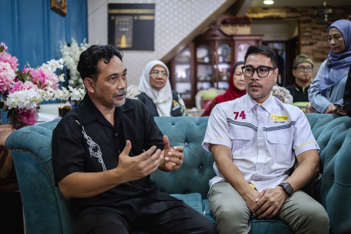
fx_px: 400
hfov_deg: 47.4
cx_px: 176
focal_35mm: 41
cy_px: 117
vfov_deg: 32.6
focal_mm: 27
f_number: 1.2
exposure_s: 1/160
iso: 1000
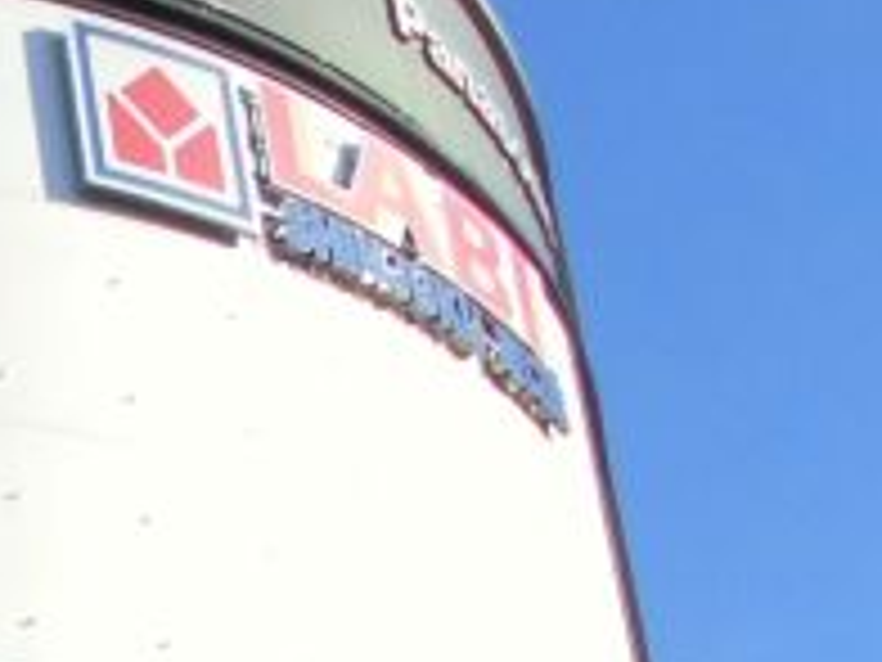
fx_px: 3465
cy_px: 1184
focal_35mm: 136
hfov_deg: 12.8
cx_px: -837
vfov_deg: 10.3
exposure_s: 1/500
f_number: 3.5
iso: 100
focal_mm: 4.6
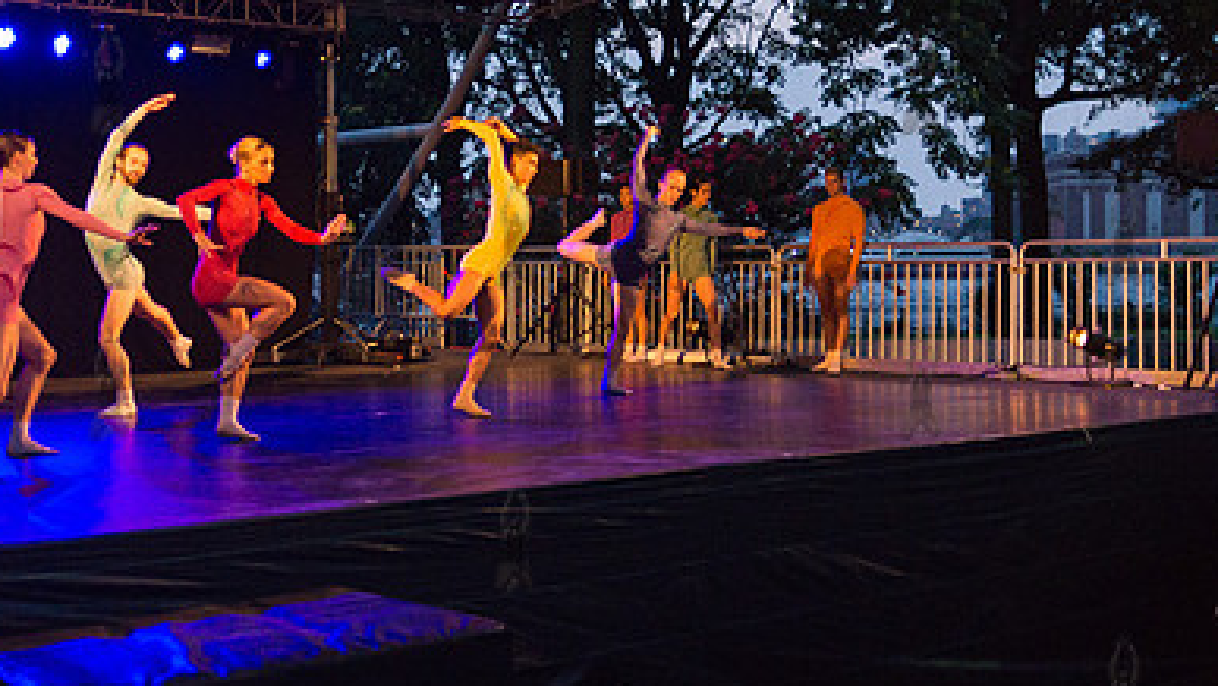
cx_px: 513
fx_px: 1777
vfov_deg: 21.8
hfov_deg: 37.7
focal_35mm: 55
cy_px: 231
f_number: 2
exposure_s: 1/1000
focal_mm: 35
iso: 3200
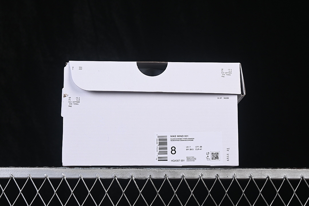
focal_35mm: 75
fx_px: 644
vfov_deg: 18.2
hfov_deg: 27.0
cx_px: 154
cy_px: 103
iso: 160
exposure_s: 1/80
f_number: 8
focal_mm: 50
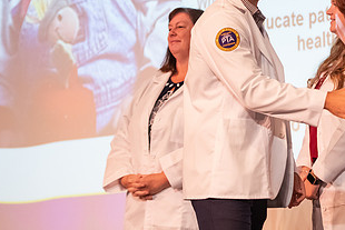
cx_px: 306
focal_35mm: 178
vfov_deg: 7.7
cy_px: 27
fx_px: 1707
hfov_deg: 11.5
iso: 3200
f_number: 3.2
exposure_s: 1/200
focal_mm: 95
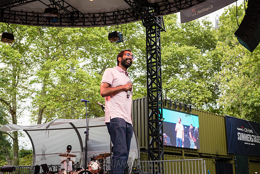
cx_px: 123
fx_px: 382
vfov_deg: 25.6
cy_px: 86
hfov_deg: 37.6
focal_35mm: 53
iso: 1000
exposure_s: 1/400
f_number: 3.5
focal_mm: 48
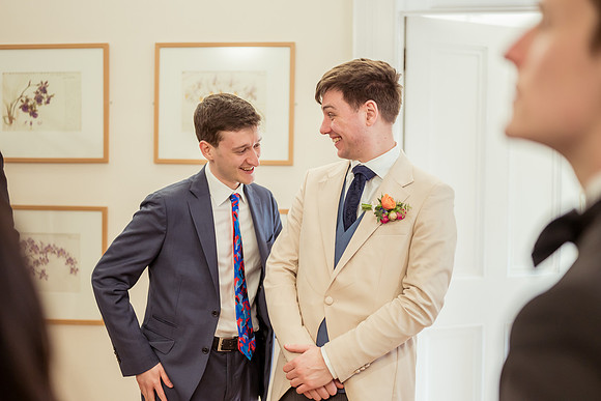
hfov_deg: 39.5
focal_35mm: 50
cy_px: 200
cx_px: 300
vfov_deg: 27.0
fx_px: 836
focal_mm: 50
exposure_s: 1/500
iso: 1600
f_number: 2
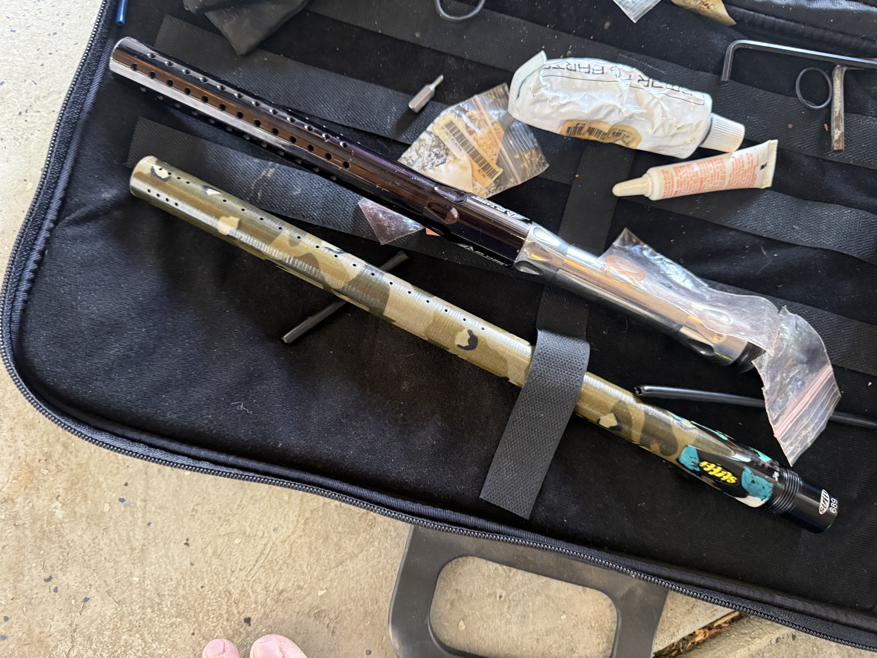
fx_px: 608
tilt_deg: -80.4
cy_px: 329
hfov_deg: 71.6
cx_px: 438
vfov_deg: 56.8
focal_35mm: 24
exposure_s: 1/60
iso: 640
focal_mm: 6.76
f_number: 1.78
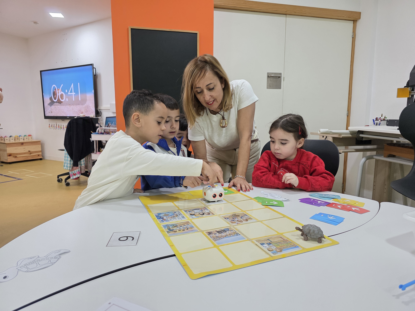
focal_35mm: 23
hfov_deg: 73.9
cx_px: 208
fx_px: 276
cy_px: 156
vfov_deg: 58.9
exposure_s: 1/100
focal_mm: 6.3
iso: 250
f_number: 1.7
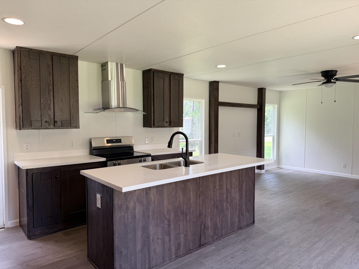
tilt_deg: -3.3
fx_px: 249
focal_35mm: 24
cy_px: 134
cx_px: 180
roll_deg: -0.3
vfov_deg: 56.8
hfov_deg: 71.6
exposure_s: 1/120
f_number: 1.78
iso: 80
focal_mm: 6.76
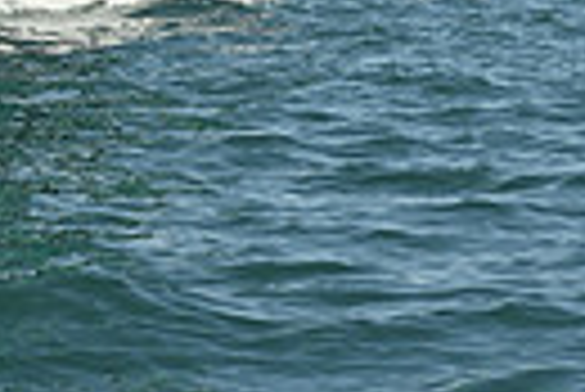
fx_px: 6182
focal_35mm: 380
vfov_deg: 3.5
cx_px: -115
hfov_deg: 5.4
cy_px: -897
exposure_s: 1/1000
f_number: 6.3
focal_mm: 85
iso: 320
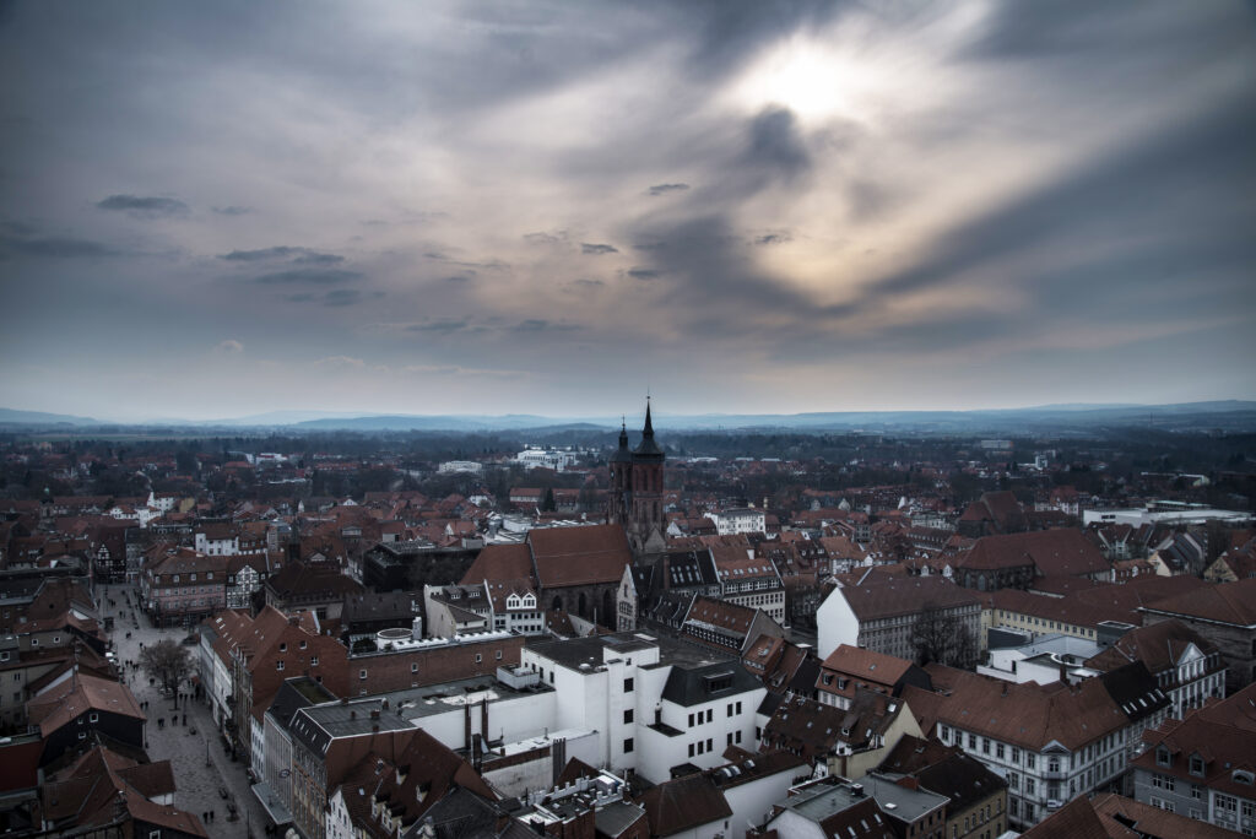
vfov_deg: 53.2
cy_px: 420
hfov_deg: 73.7
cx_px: 628
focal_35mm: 24
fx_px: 838
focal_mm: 24
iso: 100
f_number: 5.6
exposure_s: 1/500
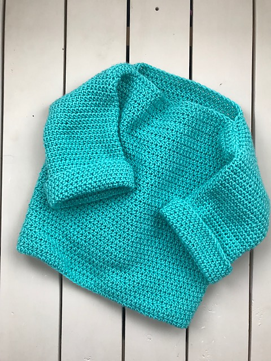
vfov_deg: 63.4
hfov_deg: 49.7
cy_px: 180
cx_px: 136
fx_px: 292
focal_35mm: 28
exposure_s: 1/50
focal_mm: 3.99
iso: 25
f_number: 1.8
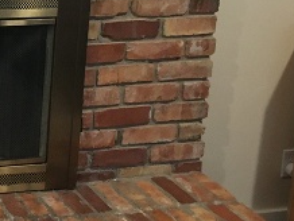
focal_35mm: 85
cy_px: 5
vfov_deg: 17.1
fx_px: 723
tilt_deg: -11.9
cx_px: -109
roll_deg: -0.8
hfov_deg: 20.6
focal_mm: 4.15
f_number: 2.2
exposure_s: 1/30
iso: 200
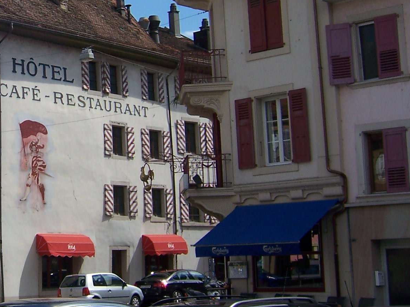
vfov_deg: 18.5
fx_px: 936
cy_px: 55
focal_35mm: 79
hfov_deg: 23.7
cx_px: 4
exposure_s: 1/640
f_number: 4.5
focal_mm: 6.2
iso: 80
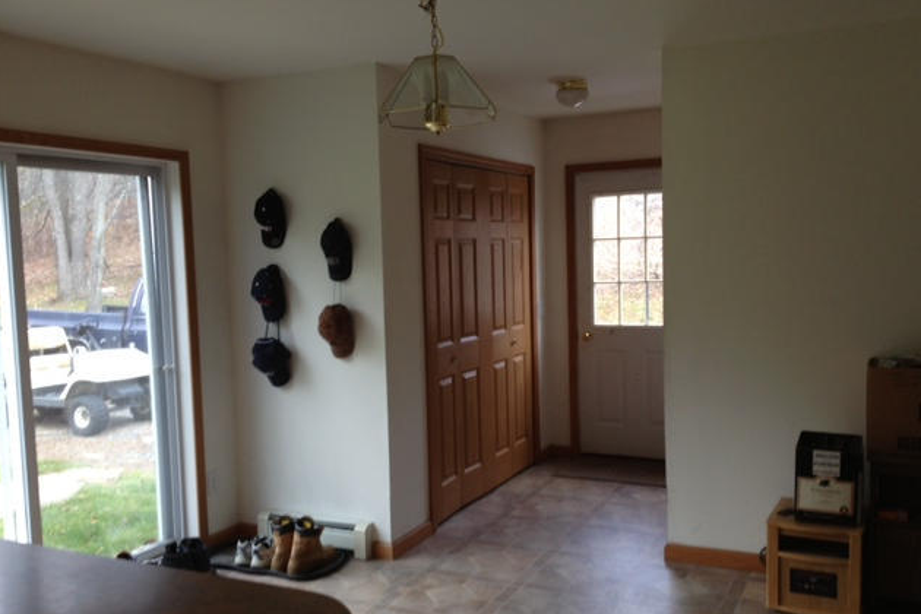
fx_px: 947
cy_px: 313
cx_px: 465
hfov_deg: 51.9
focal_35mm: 37
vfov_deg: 35.9
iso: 50
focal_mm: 4.28
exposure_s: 1/30
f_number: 2.4
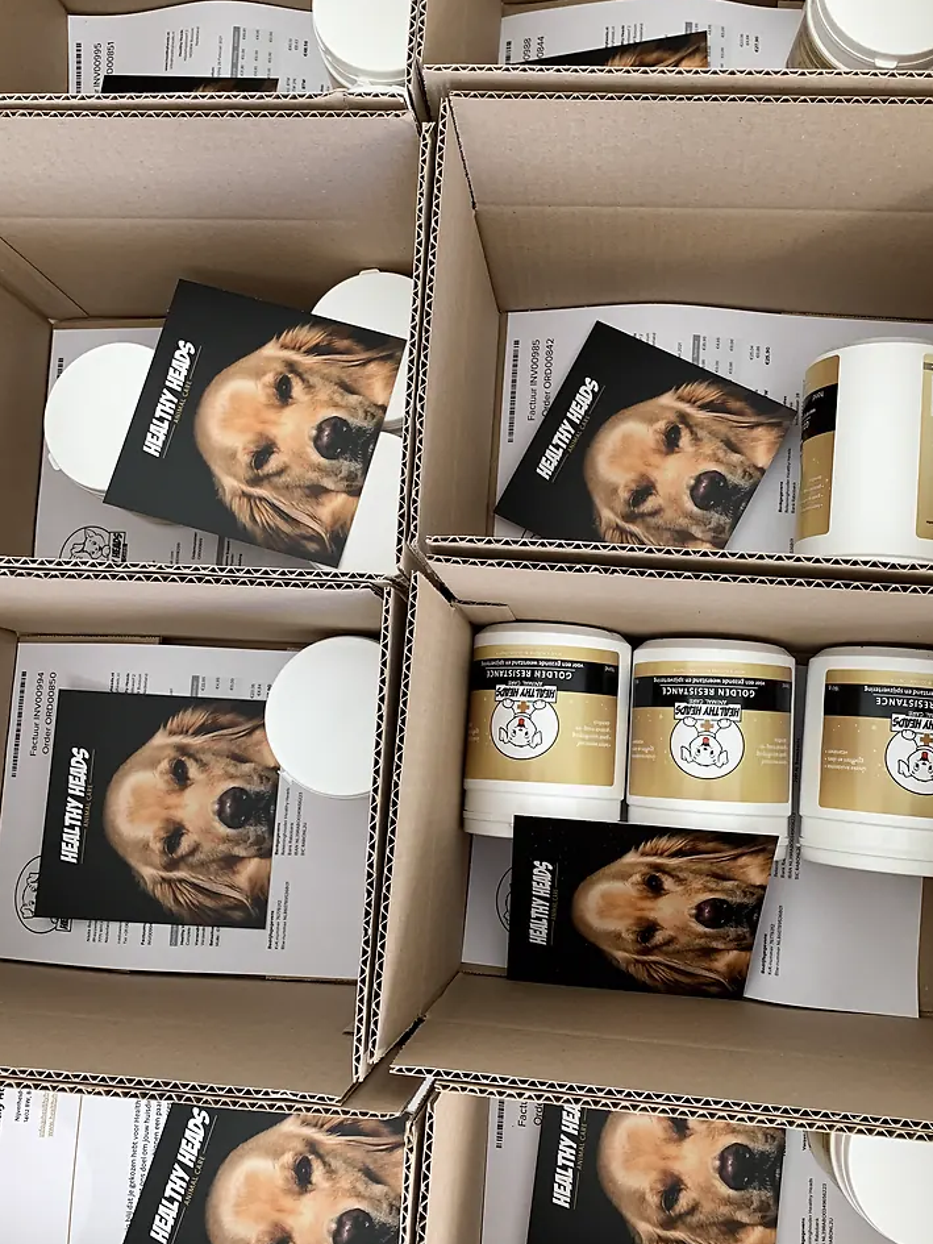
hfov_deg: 42.9
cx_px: 508
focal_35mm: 33
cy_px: 627
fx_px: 1186
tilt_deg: -81.1
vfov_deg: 55.3
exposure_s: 1/60
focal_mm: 4.25
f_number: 1.8
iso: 100
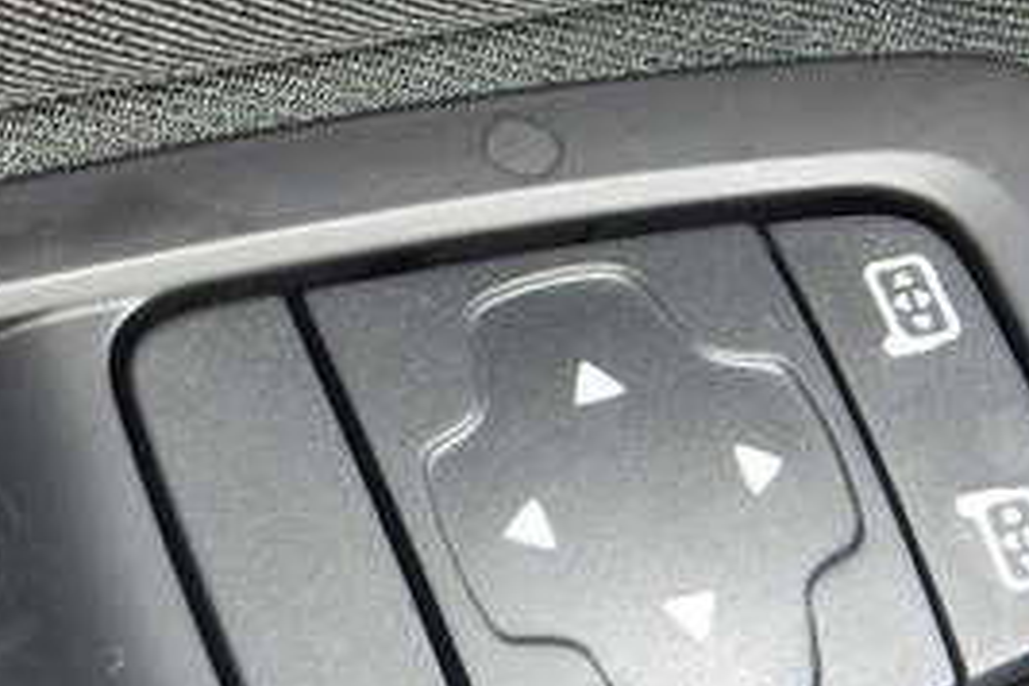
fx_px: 5430
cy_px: 528
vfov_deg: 7.2
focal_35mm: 190
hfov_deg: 10.6
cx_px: -339
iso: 400
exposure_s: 1/25
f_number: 4
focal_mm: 10.9
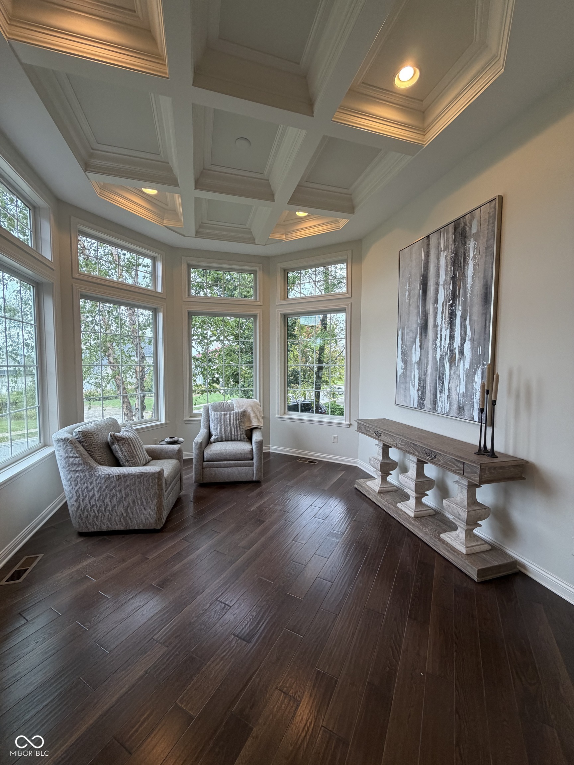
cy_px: 382
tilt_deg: -2.9
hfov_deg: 85.7
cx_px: 287
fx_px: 310
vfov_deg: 102.1
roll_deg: -1.0
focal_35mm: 14
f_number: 2.2
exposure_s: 1/120
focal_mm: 2.22
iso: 200
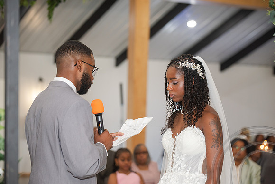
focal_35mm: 102
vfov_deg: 13.4
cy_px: 92
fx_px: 779
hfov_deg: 20.0
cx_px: 138
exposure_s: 1/100
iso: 800
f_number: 2.8
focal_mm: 102
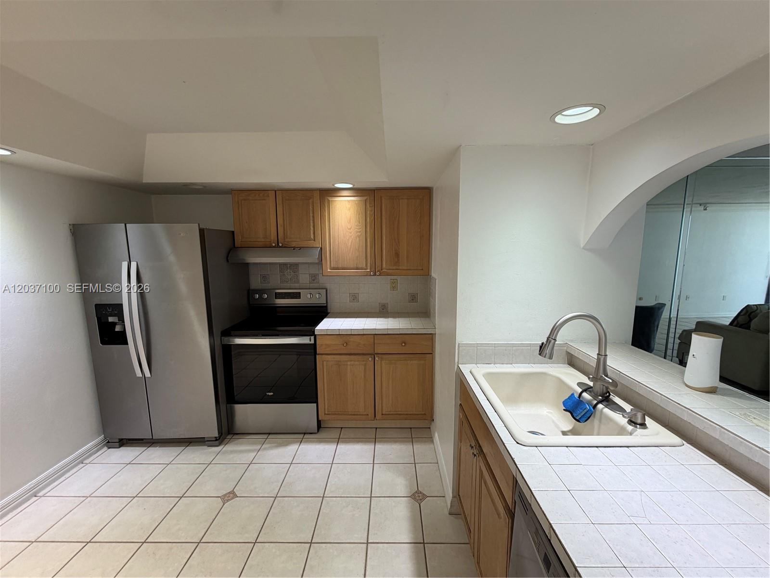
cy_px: 289
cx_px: 385
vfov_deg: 85.7
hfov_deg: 102.1
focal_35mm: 14
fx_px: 311
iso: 64
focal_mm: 2.22
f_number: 2.2
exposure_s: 1/111
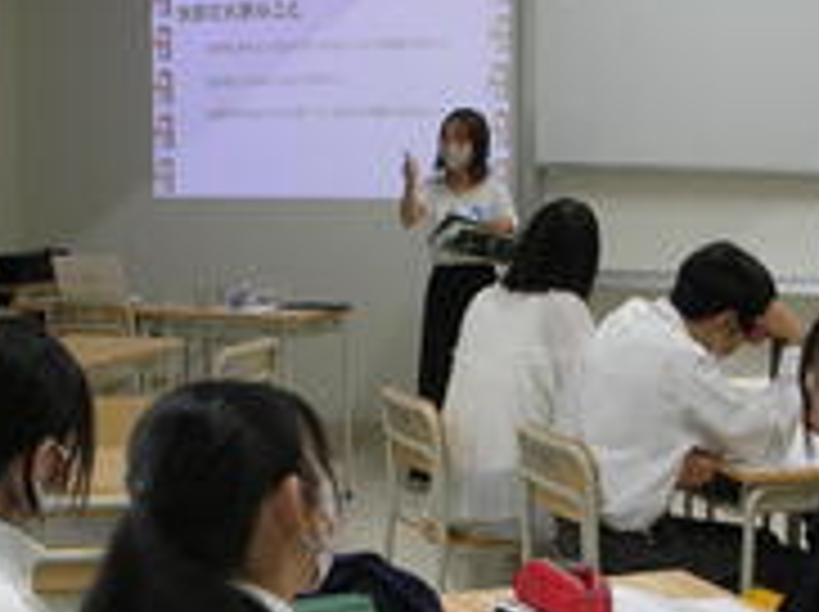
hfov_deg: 25.3
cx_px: 333
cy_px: 400
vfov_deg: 19.0
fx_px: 1819
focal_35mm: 77
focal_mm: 5.8
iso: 50
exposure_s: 1/15.7
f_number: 2.8
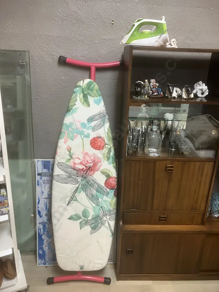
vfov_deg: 63.4
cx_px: 110
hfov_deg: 49.7
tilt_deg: -20.1
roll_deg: -2.6
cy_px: 146
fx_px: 236
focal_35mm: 28
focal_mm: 3.99
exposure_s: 1/50
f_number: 1.8
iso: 160
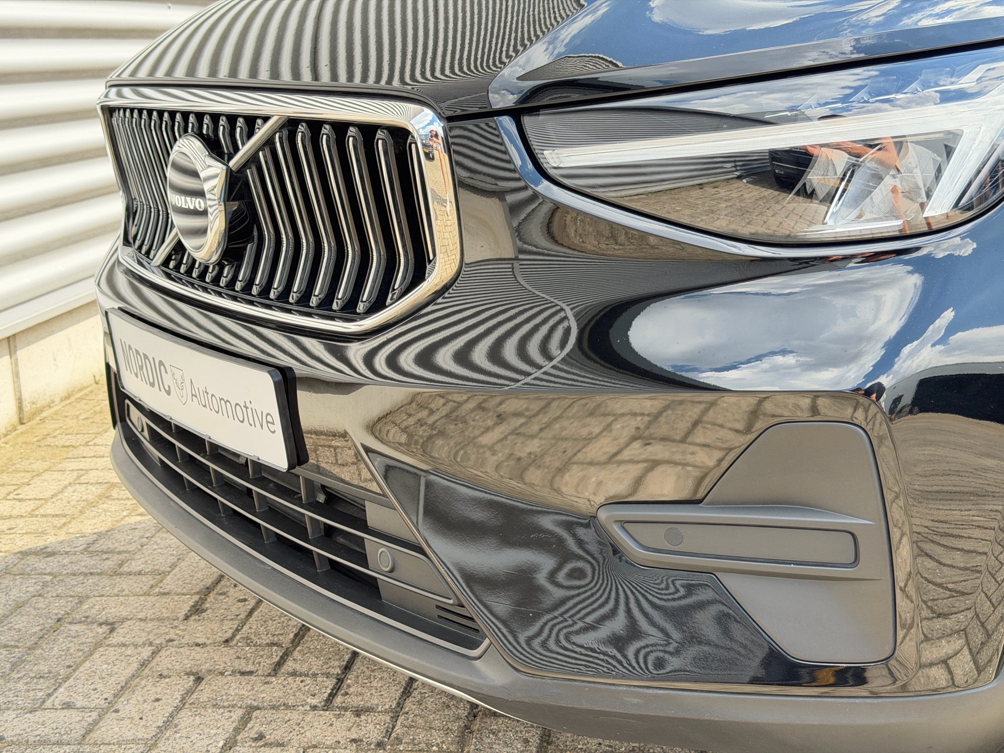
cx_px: 502
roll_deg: +1.6
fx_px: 1392
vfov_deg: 30.3
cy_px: 376
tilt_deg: -12.9
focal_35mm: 48
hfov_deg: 39.7
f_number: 1.78
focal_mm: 6.76
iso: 100
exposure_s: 1/652
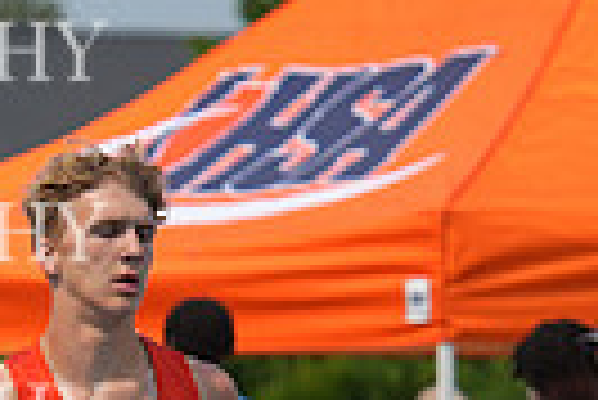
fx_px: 15947
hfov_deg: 2.1
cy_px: 685
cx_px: -544
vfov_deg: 1.4
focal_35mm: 959
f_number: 5.6
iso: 400
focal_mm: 220
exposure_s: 1/2500
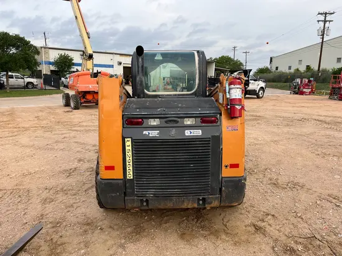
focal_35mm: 26
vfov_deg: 53.1
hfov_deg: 67.3
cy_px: 128
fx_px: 257
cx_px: 171
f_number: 1.6
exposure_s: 1/751
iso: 50
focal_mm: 5.1
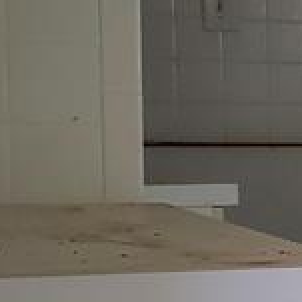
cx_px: 986
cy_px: 240
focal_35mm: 156
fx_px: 1540
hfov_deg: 8.7
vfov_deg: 11.2
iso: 250
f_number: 2.4
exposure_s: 1/50
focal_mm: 4.3
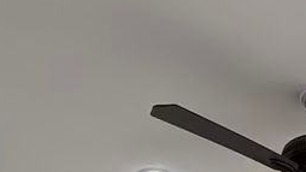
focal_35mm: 72
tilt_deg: -2.5
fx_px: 584
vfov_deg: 11.6
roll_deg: -2.8
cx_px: 295
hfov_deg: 27.9
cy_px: 480
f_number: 2.2
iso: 50
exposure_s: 1/99
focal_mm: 2.22
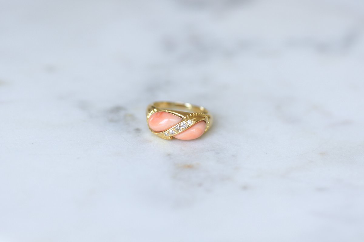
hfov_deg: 19.5
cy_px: 121
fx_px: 1062
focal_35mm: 105
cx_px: 182
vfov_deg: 13.0
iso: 200
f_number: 3.2
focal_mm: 70
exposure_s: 1/125
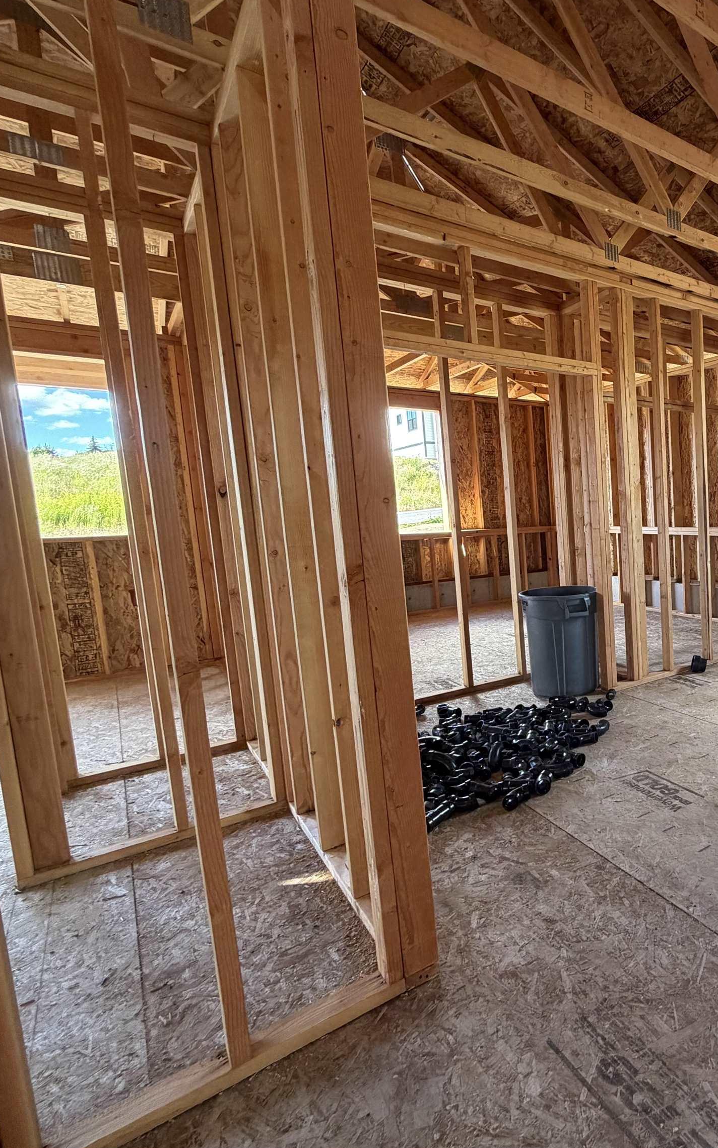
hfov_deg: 48.7
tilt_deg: -6.9
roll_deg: +2.1
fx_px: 626
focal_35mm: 20
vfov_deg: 85.1
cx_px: 722
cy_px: 575
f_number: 2.2
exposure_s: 1/121
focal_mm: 2.22
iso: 250
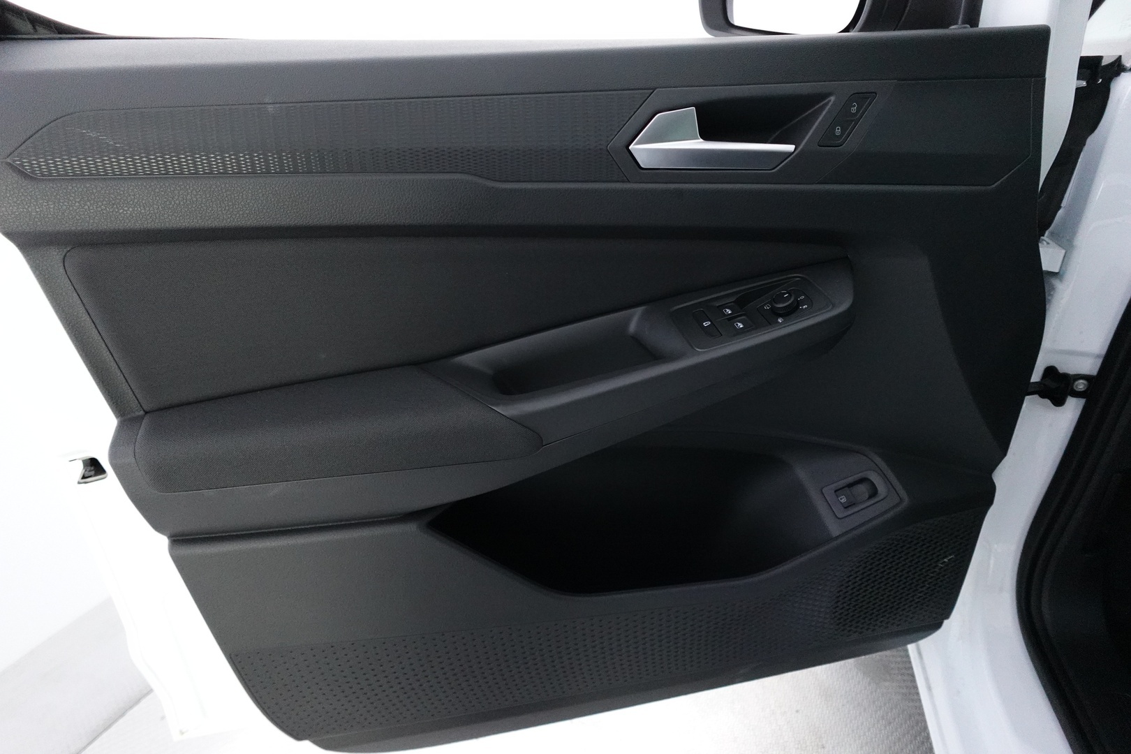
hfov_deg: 84.0
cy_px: 377
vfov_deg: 61.9
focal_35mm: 20
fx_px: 628
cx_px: 566
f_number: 2
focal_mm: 7.6
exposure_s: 1/125
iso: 2500
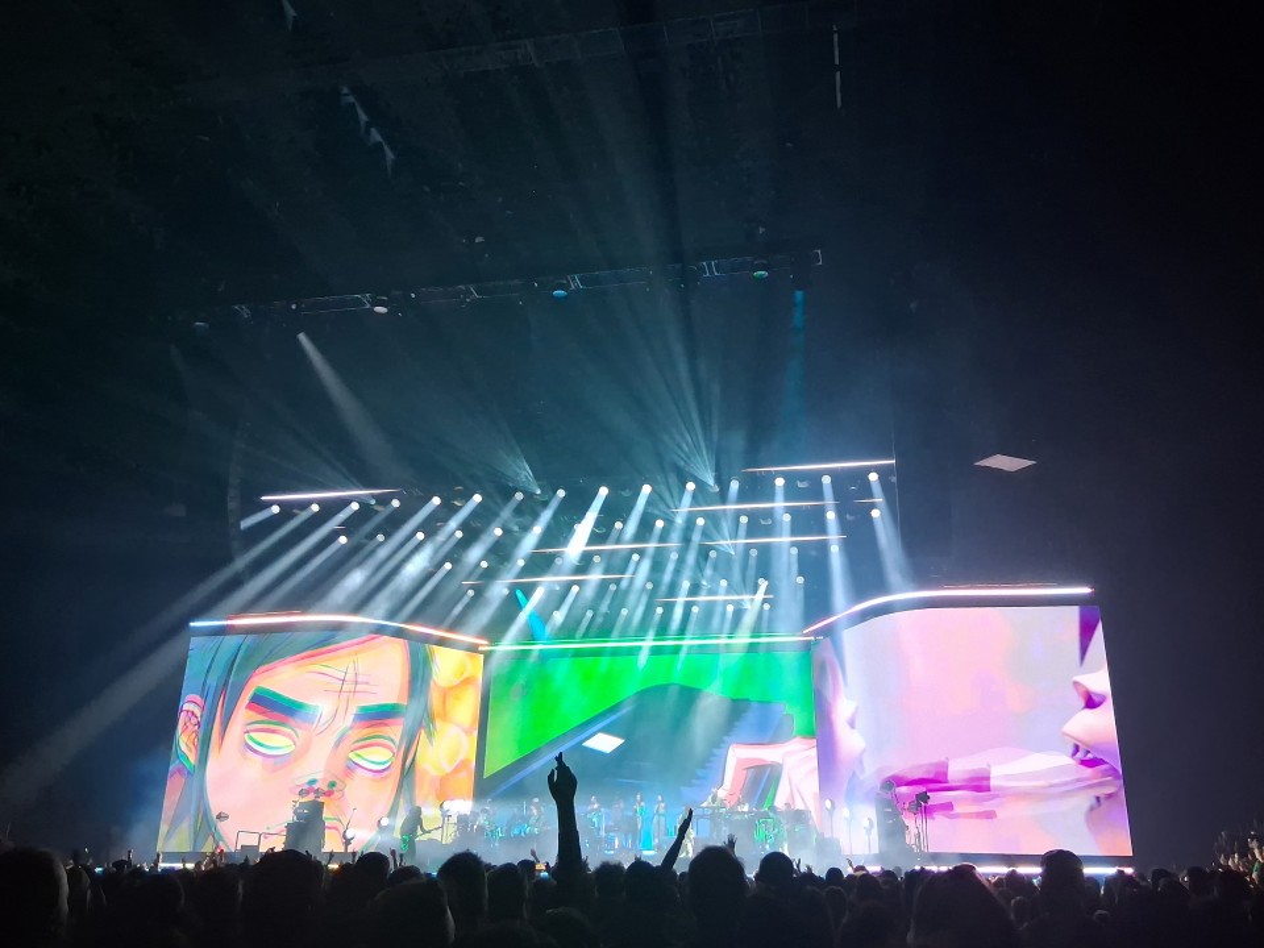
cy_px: 474
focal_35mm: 26
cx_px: 632
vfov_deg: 53.1
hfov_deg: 67.3
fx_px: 949
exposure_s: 1/120
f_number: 1.8
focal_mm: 3.98
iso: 500
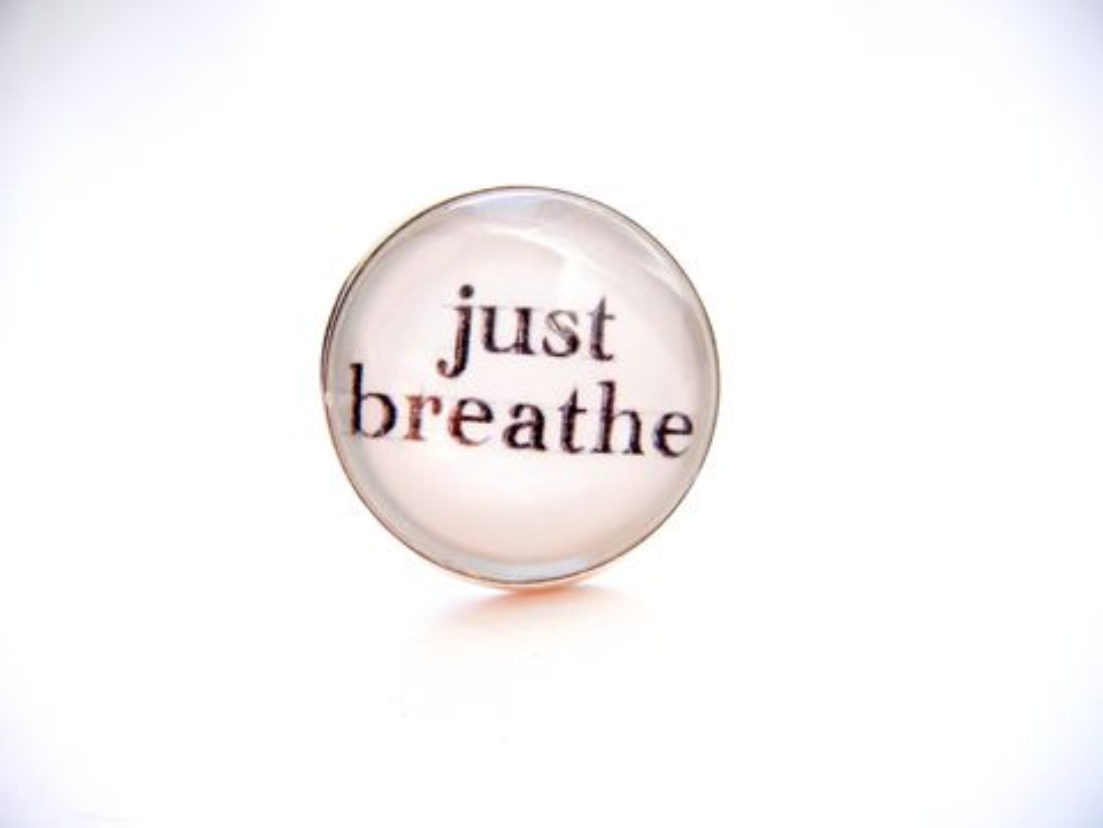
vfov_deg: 46.8
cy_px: 414
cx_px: 552
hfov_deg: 60.0
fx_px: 956
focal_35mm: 30
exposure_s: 1/30
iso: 255
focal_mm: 5.4
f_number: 3.5
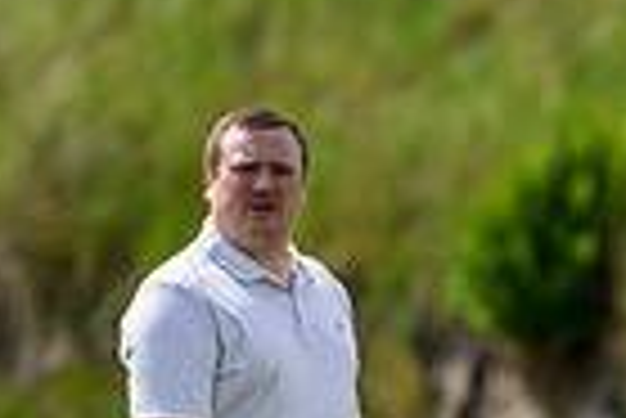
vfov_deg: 0.8
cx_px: 1270
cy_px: 510
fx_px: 29017
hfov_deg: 1.2
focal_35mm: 1667
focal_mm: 400
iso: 500
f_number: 4
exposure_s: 1/4000
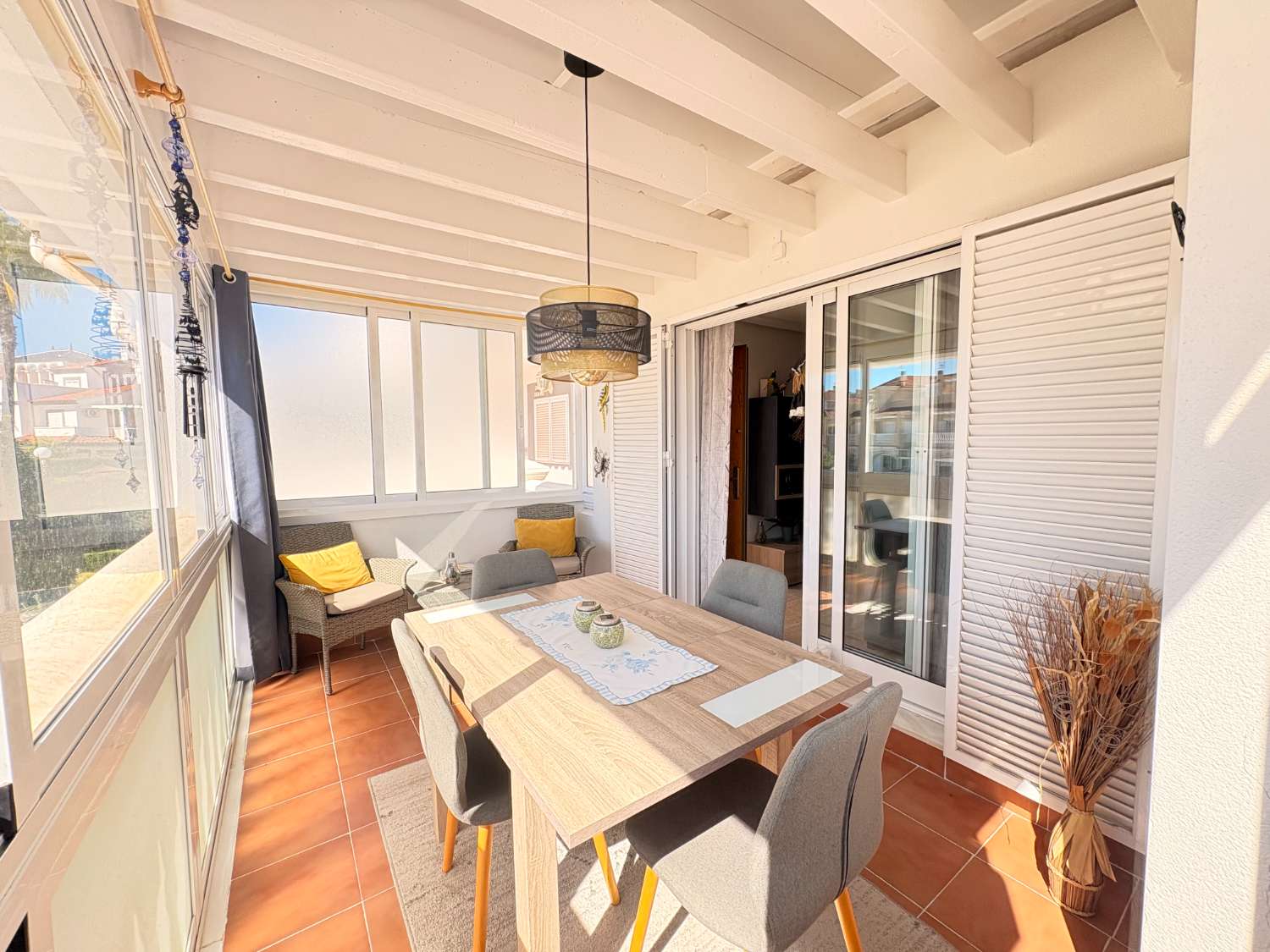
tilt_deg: -2.7
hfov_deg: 102.1
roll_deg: +1.2
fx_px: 514
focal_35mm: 14
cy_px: 476
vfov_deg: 85.7
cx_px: 635
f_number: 2.2
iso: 64
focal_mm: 2.22
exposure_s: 1/286
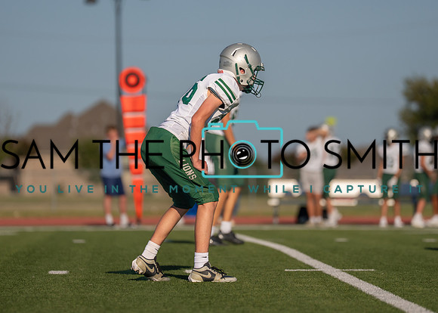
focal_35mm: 283
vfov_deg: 5.1
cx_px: 225
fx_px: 3519
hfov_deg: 7.1
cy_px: 150
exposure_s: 1/10000
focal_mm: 200
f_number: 2.8
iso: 250
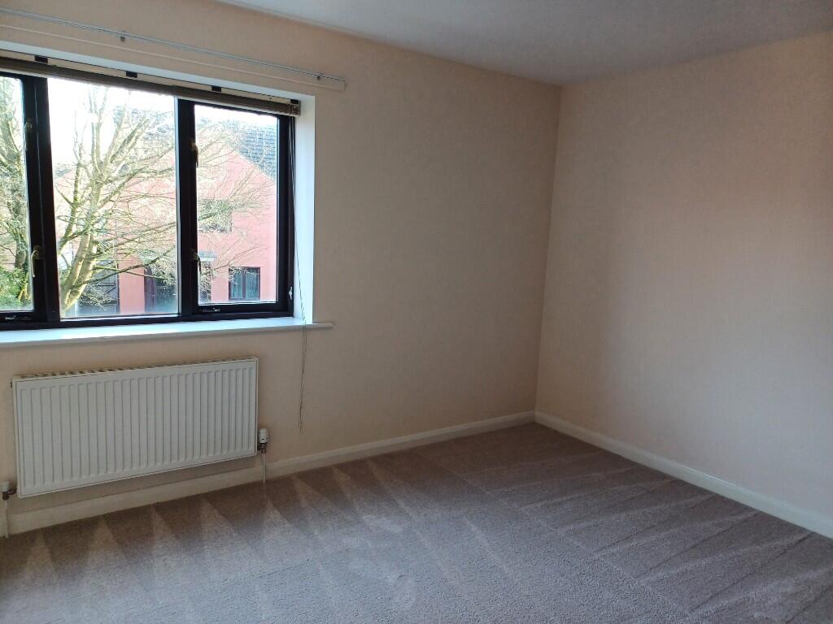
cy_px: 312
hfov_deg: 69.4
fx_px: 602
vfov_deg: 54.9
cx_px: 416
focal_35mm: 25
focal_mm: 4.65
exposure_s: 1/50
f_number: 1.8
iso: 80
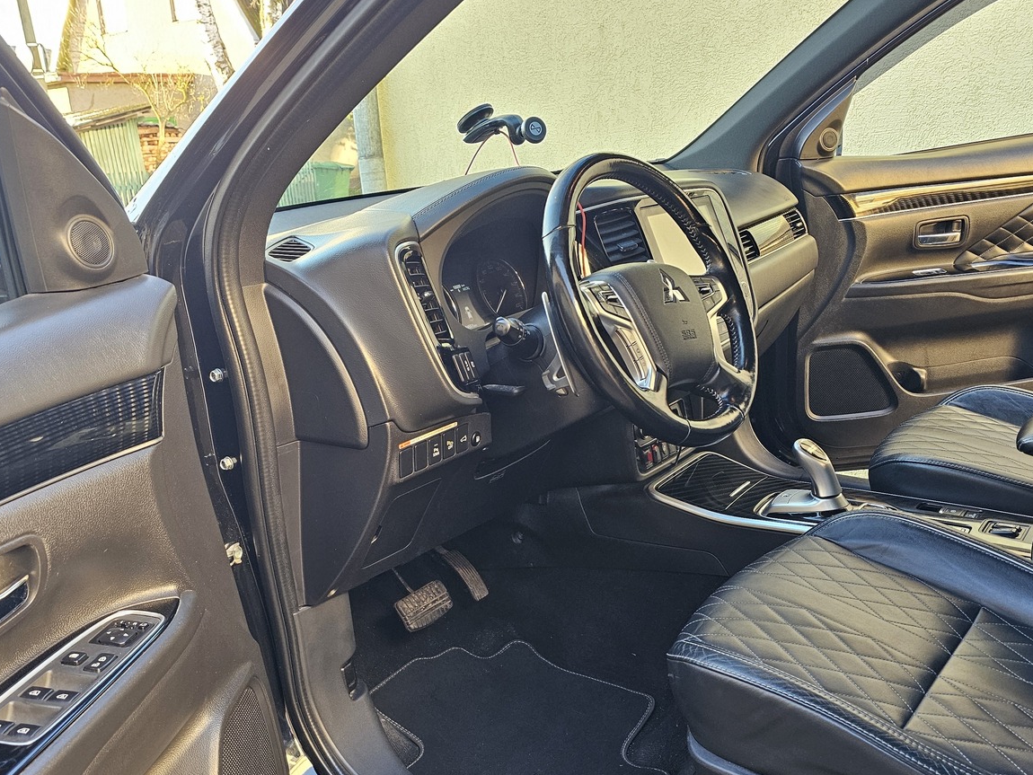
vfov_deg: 43.9
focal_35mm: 32
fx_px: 955
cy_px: 467
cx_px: 468
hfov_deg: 56.7
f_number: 1.7
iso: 320
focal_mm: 6.3
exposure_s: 1/100
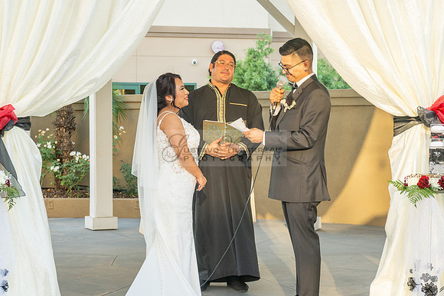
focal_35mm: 81
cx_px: 188
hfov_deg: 25.1
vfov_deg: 16.9
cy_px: 171
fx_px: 996
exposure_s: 1/200
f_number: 7.1
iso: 500
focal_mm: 70
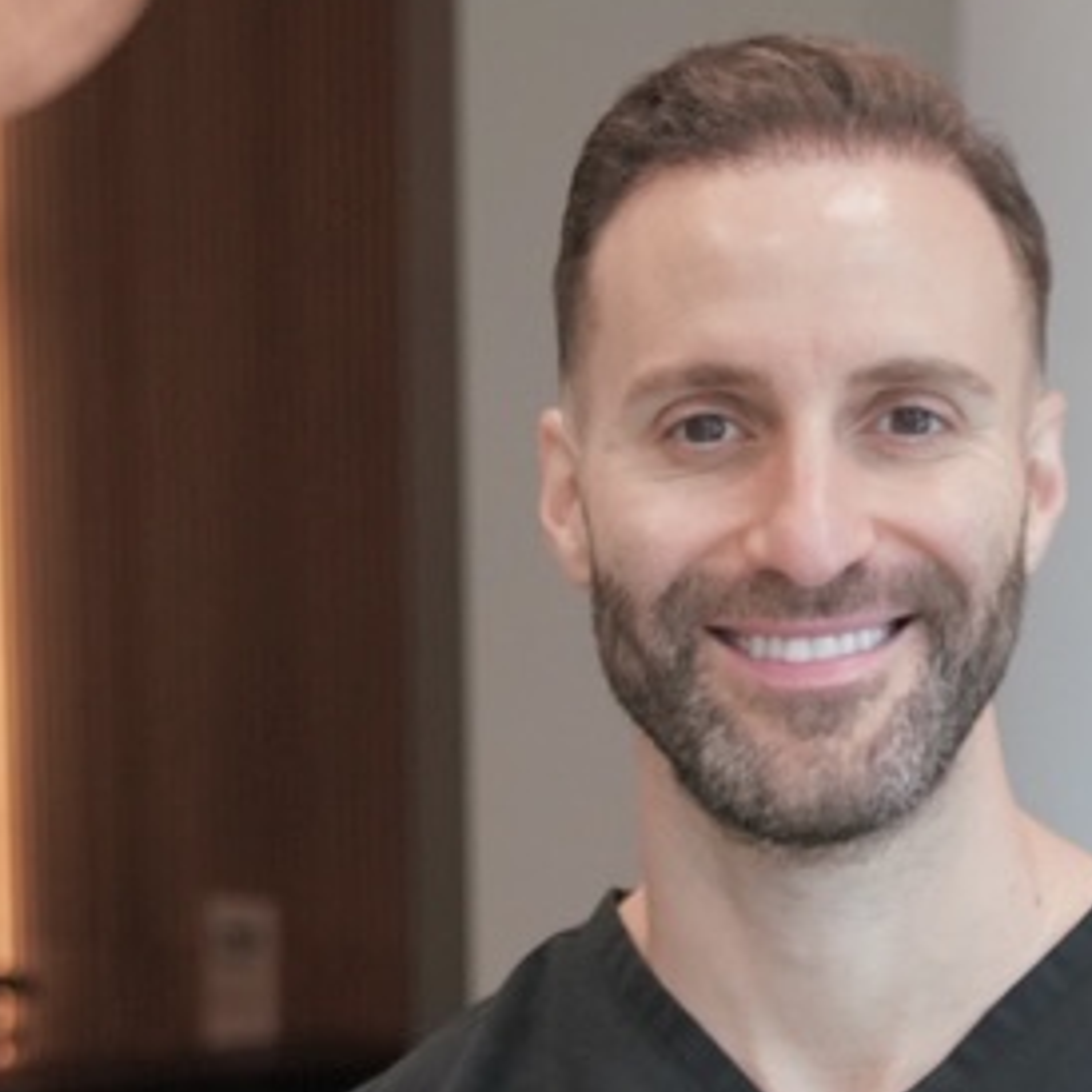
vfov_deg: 12.3
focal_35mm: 138
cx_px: 534
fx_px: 4925
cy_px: 1407
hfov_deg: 12.7
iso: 2000
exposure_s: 1/160
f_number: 4
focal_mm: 41
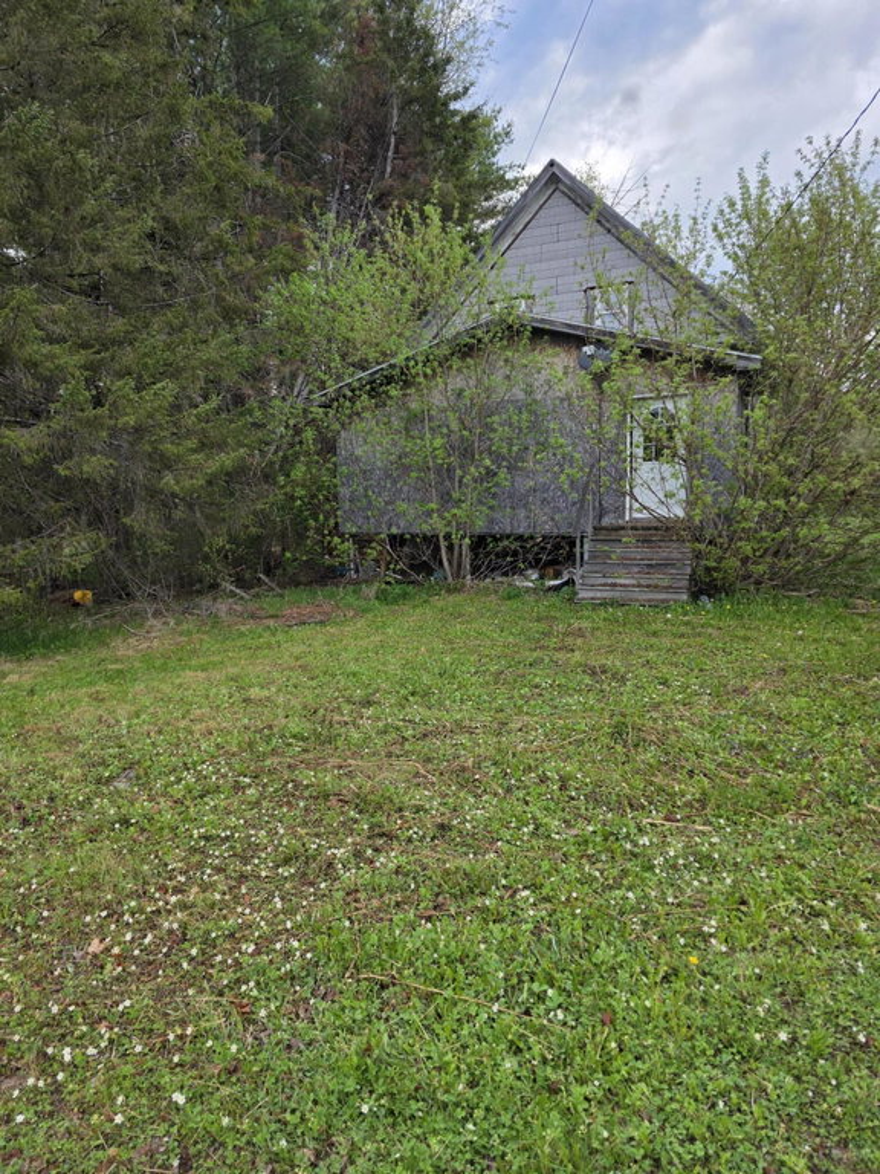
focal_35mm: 23
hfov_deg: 58.9
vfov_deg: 73.9
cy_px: 587
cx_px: 440
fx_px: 780
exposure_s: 1/1347
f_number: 1.7
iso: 80
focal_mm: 6.3
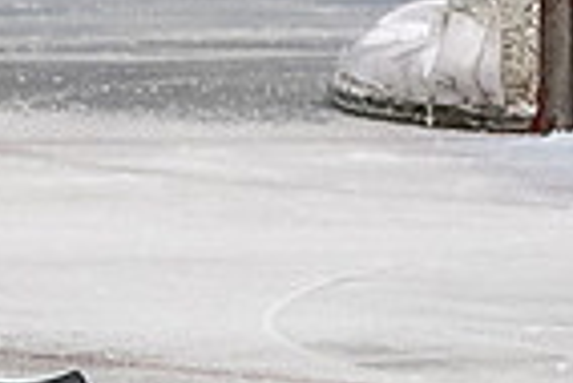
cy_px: -262
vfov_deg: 0.8
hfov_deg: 1.2
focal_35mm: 1738
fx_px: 27691
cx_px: -684
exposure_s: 1/800
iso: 3600
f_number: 4
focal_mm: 165
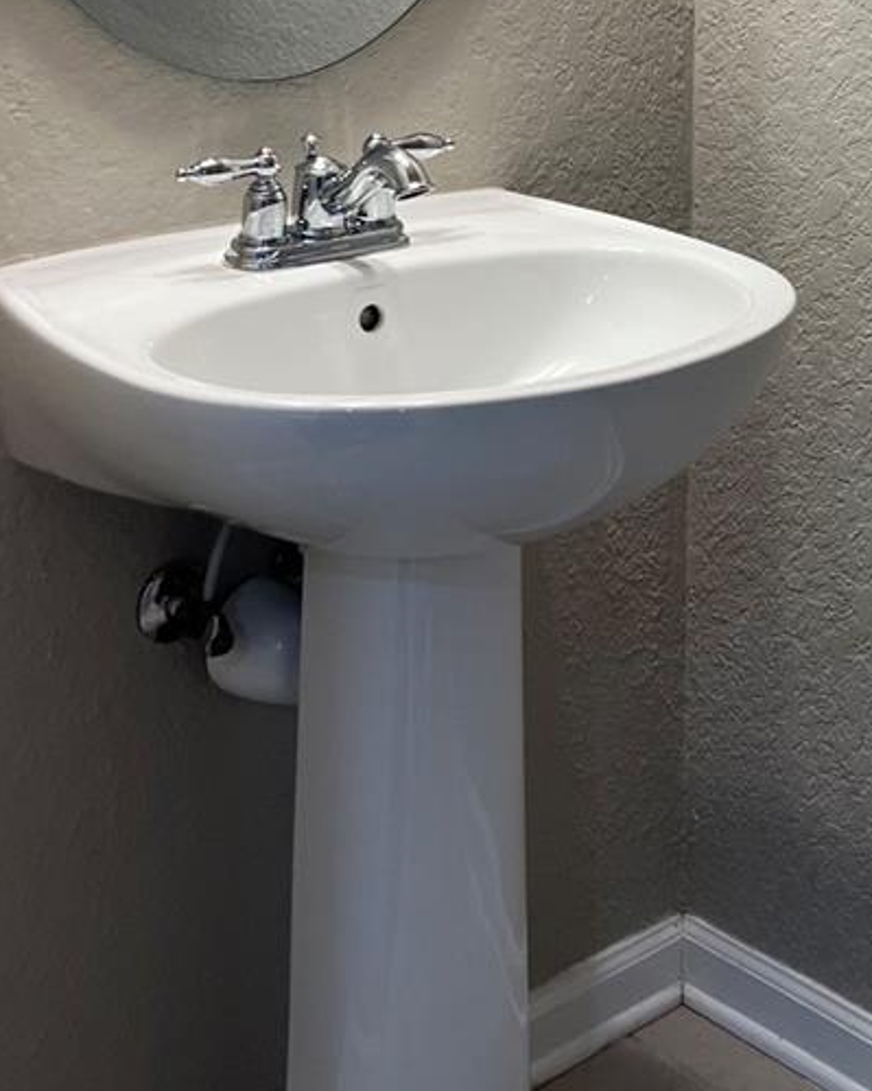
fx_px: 1968
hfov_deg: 24.6
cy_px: 94
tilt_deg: -8.9
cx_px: 699
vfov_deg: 29.6
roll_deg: +0.7
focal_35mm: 61
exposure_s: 1/120
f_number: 1.5
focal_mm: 5.7
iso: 125
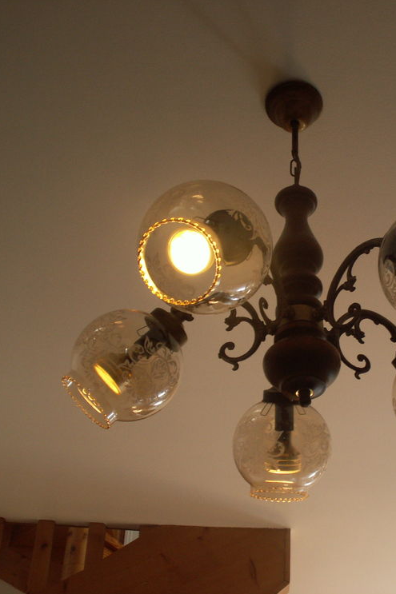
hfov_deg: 27.1
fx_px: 809
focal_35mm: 49
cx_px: 305
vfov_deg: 40.4
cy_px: 298
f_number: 2.8
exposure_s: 1/40
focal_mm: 5.86
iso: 64
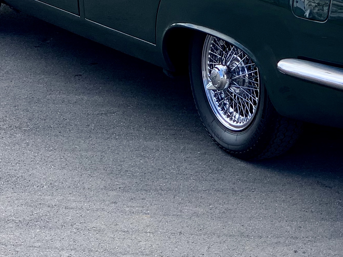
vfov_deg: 9.2
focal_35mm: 158
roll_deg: -0.4
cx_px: 312
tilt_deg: -8.6
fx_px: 1565
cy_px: -98
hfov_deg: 12.4
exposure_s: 1/318
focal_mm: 6
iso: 16
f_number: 2.4
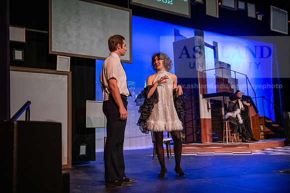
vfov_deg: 35.1
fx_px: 306
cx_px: 145
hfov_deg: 50.7
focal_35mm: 38
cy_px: 96
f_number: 3.2
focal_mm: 38
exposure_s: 1/200
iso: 4000
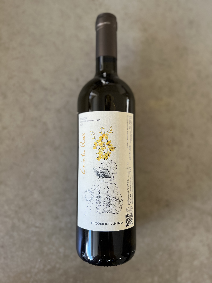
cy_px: 142
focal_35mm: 26
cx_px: 106
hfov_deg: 53.1
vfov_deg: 67.3
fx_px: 212
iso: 125
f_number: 1.5
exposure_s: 1/121
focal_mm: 5.7
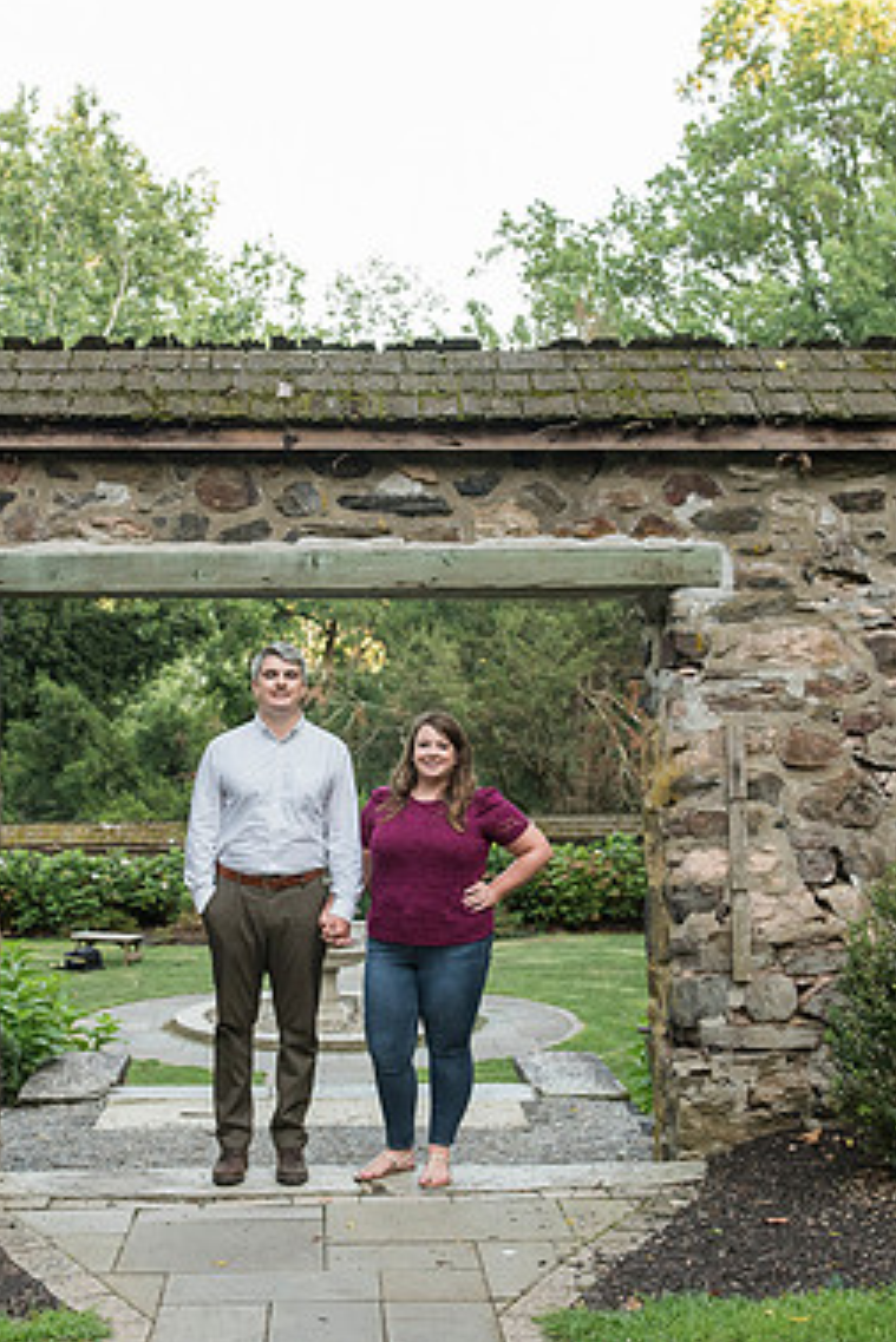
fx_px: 1939
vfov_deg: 38.2
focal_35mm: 52
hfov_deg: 26.0
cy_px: 664
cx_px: 368
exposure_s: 1/250
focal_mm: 34
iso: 1600
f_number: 4
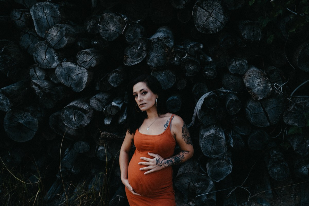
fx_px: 233
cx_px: 154
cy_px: 117
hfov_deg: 67.0
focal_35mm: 27
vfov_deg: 47.5
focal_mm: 16
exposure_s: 1/2000
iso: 250
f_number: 1.4
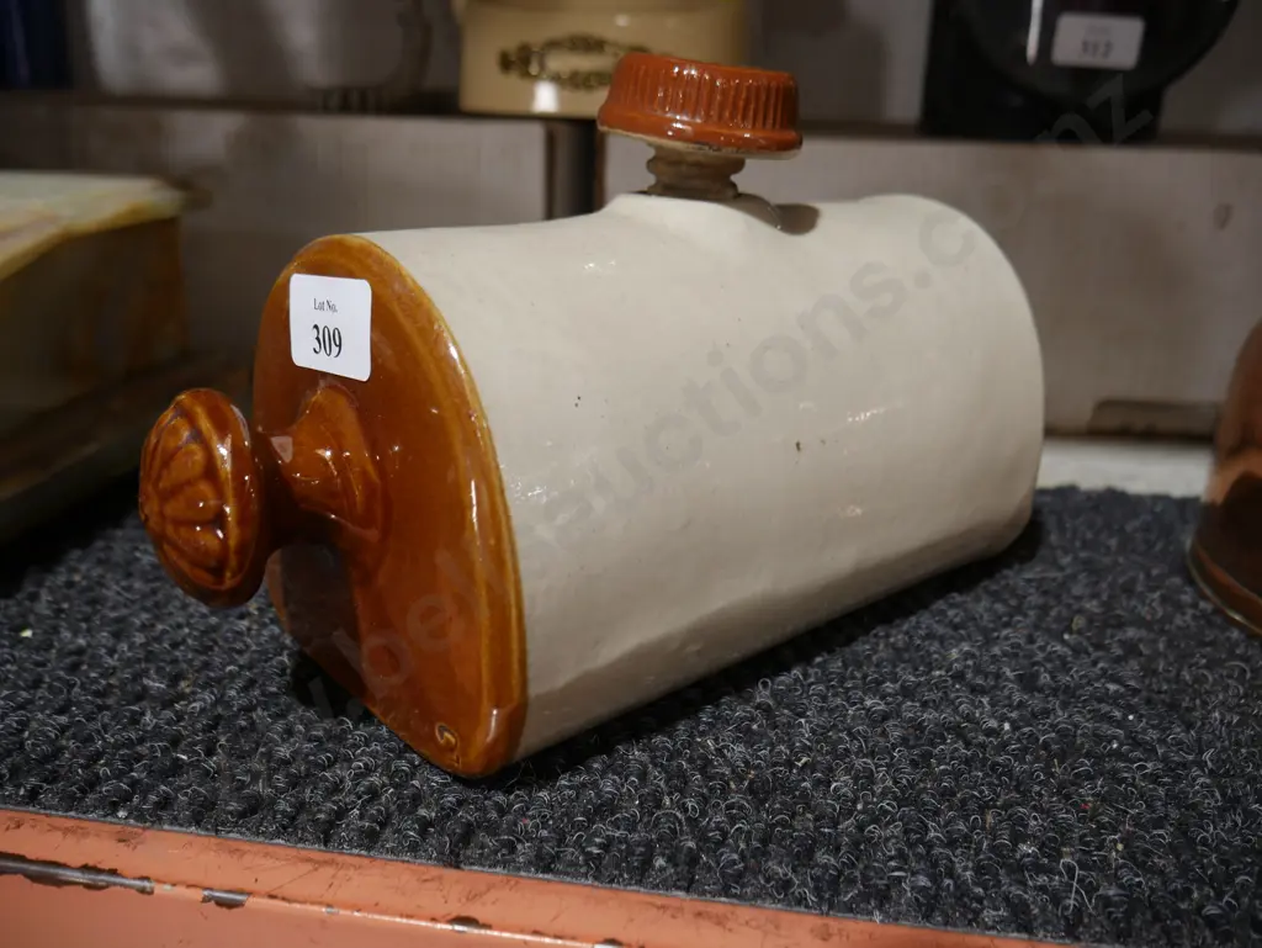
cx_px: 631
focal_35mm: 28
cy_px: 474
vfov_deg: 49.8
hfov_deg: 63.4
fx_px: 1021
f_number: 3.5
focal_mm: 14
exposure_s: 1/60
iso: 250
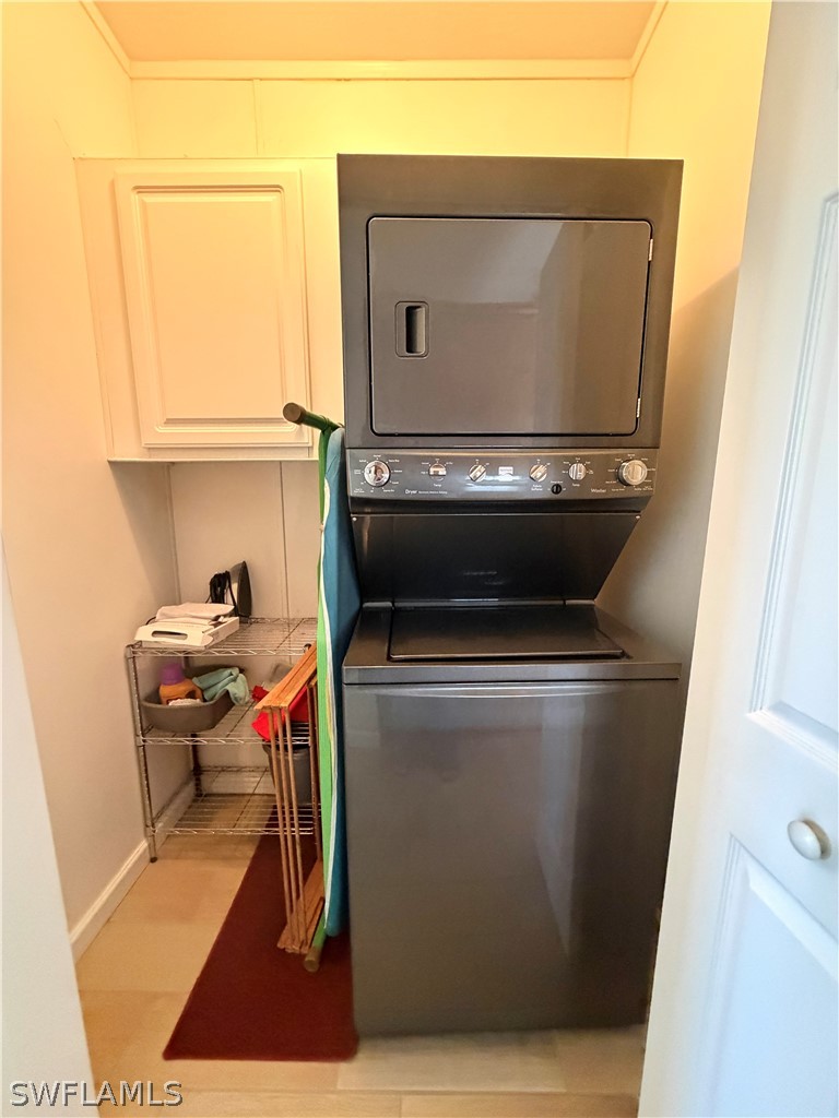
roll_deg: -0.6
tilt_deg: -10.2
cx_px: 420
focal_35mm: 14
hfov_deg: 85.7
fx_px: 452
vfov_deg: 102.1
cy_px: 559
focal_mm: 2.22
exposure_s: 1/60
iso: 800
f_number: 2.2
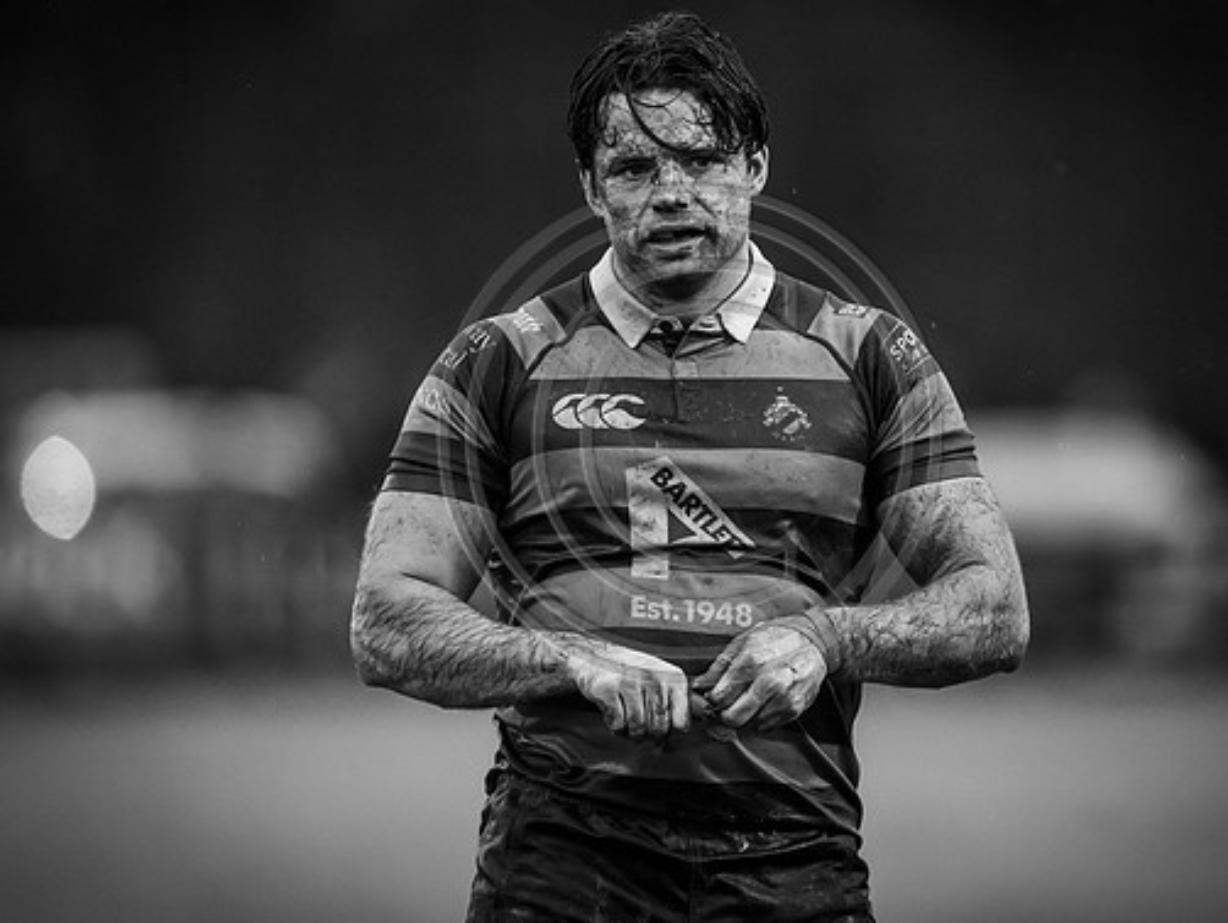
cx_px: 821
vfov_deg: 2.0
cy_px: 389
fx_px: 26158
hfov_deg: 2.7
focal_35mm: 737
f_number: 4
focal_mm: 560
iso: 5000
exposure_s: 1/800
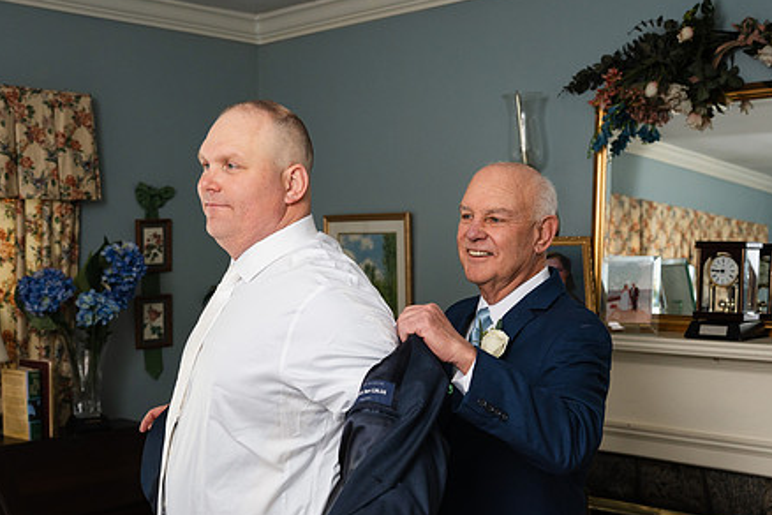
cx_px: 404
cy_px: 331
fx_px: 1051
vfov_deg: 27.4
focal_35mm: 49
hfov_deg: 40.3
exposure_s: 1/200
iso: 800
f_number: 4
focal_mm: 37
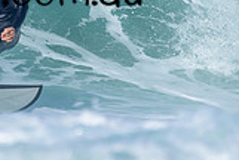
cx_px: -79
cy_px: -27
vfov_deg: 0.3
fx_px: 26285
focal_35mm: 3952
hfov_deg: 0.5
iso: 200
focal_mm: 800
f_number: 6.3
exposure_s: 1/2000
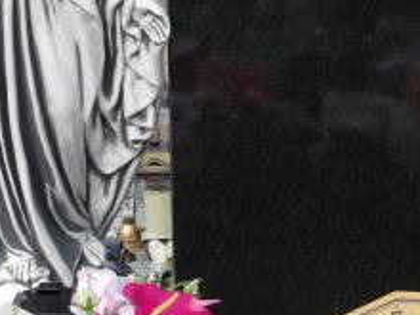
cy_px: 137
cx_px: 315
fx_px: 1869
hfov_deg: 12.8
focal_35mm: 154
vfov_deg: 9.6
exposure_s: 1/509
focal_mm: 9.4
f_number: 4.2
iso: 100
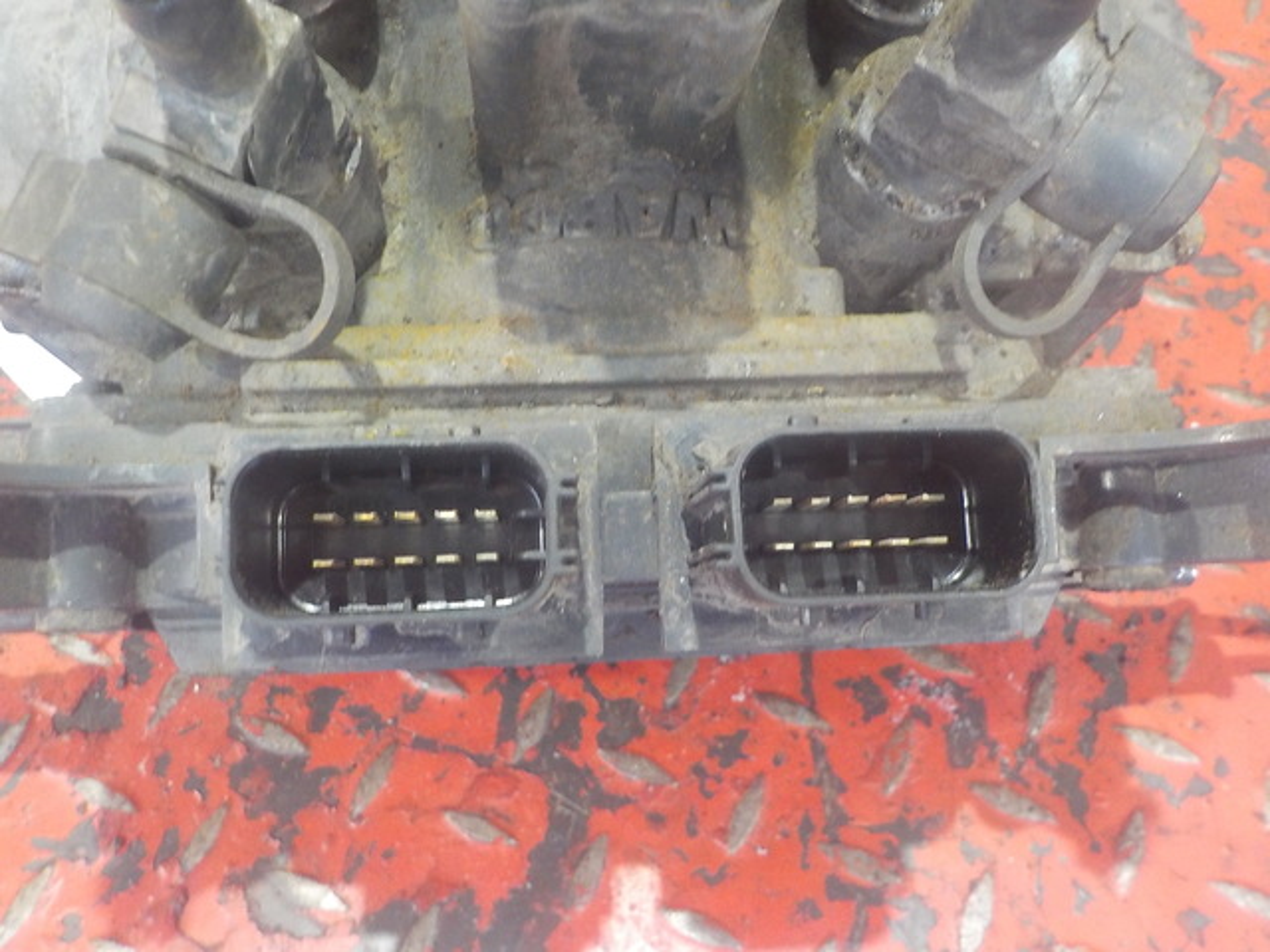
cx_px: 635
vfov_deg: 46.8
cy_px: 476
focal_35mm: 30
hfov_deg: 60.0
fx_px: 1101
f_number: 3.3
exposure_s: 1/8
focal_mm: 4.1
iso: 400
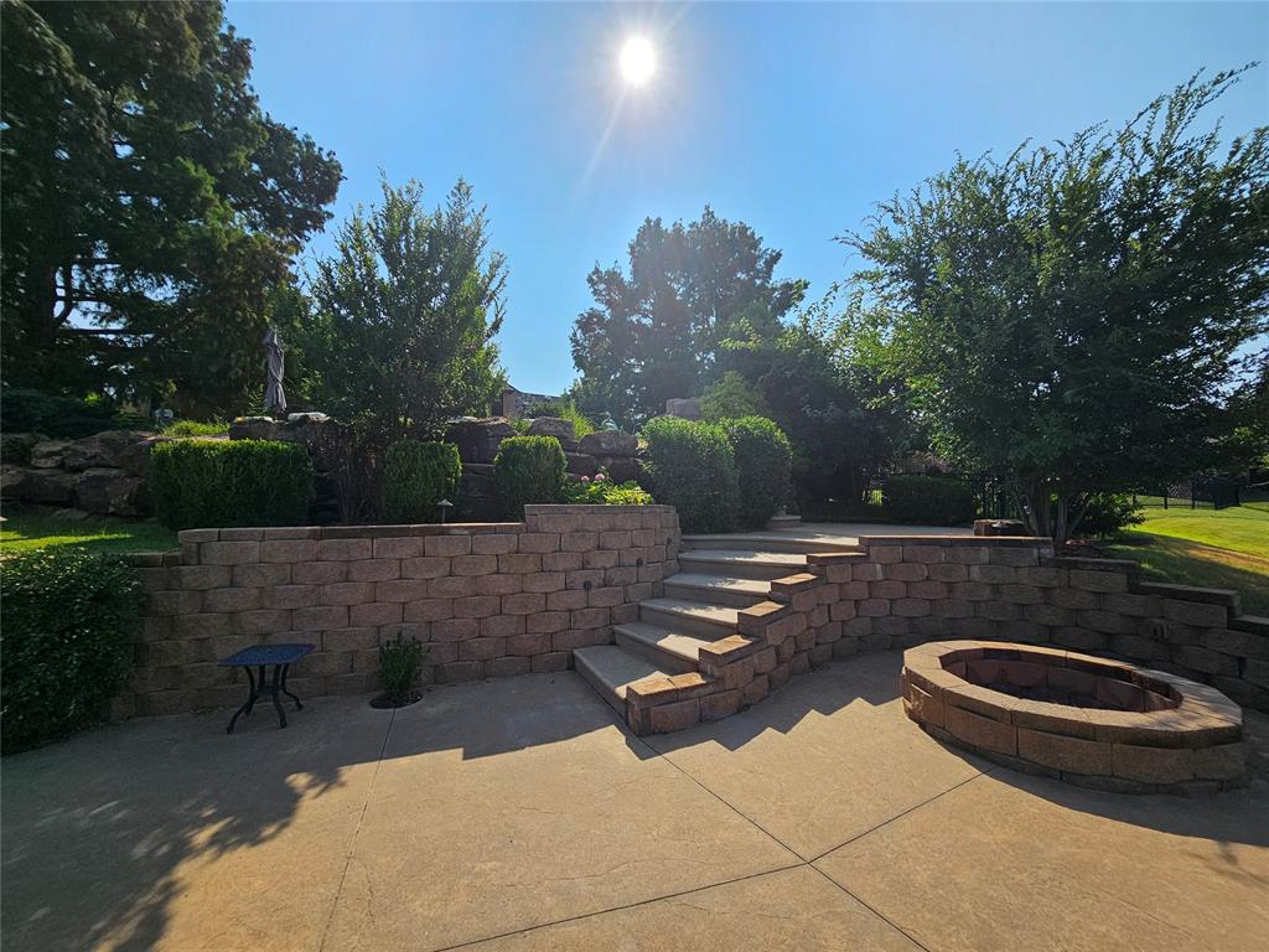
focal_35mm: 13
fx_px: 477
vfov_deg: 89.9
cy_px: 476
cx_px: 634
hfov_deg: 106.2
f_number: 2.2
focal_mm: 2.2
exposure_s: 1/3134
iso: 50
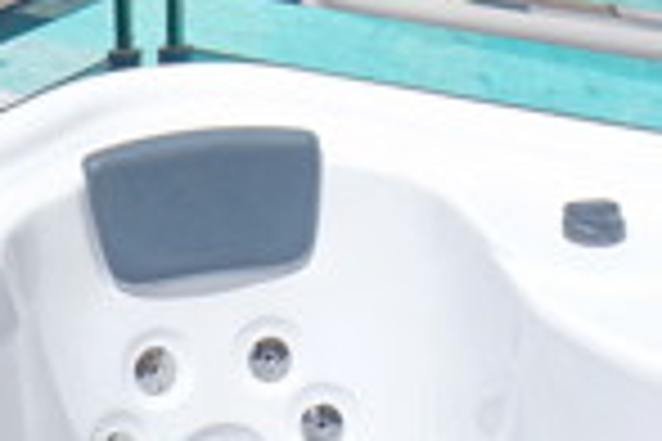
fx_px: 1802
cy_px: -266
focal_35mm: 98
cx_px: 356
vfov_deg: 13.0
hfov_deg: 20.8
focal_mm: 16
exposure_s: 1/480
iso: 200
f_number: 10
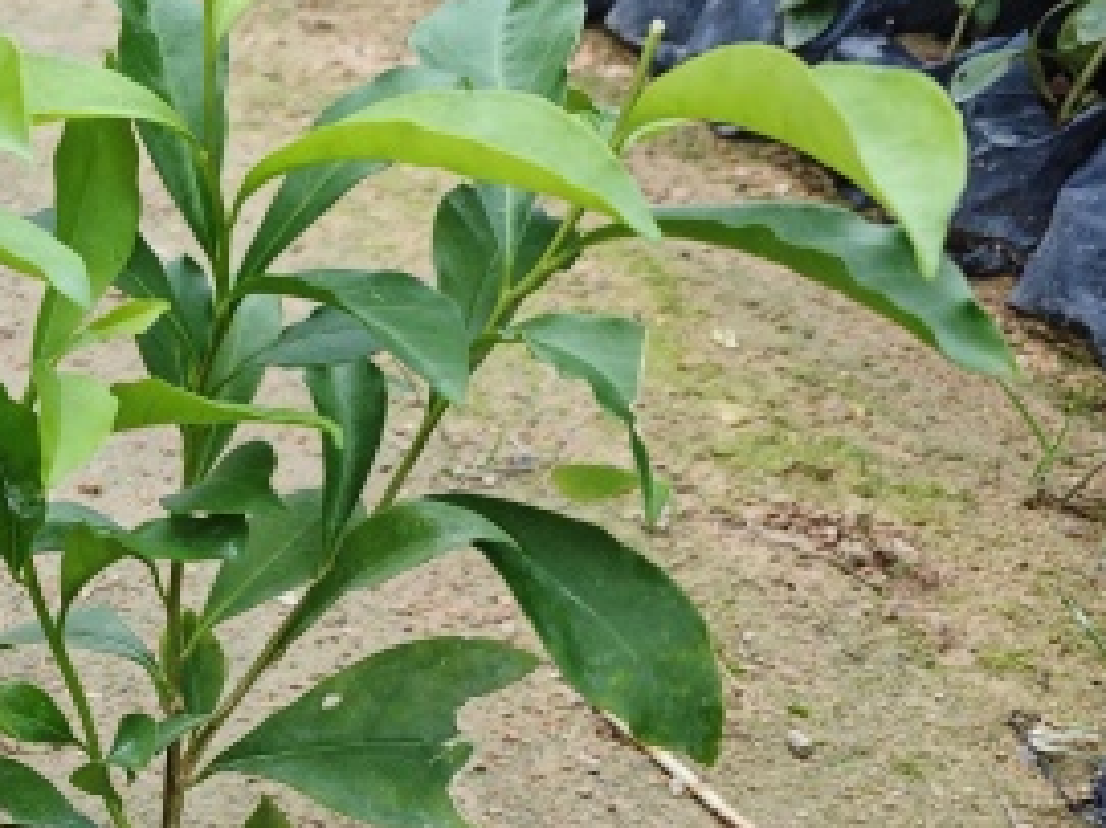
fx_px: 2172
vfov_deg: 20.8
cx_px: -514
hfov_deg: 23.4
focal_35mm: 68
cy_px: 844
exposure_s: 1/100
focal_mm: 6.55
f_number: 1.6
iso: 80
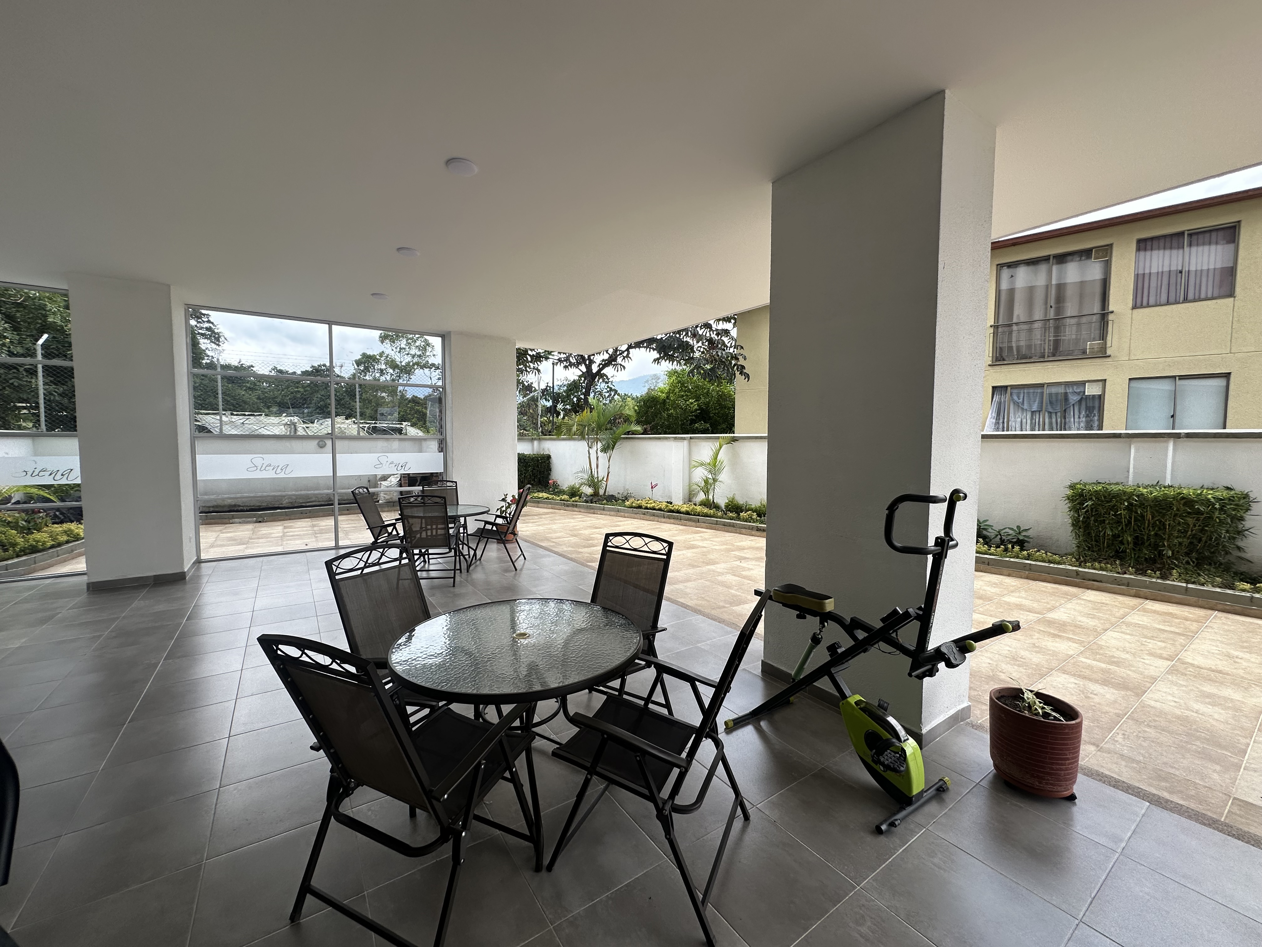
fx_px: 510
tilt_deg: -3.0
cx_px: 631
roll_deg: -0.6
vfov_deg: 85.7
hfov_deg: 102.1
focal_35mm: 14
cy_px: 474
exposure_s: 1/525
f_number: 2.2
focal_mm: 2.22
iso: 40
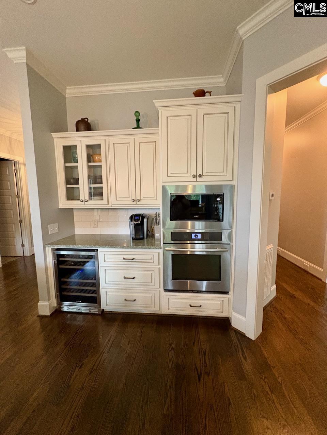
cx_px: 164
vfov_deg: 102.1
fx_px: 176
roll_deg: +0.3
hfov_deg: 85.7
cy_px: 218
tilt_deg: -5.7
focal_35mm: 14
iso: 640
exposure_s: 1/60
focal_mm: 2.22
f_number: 2.2
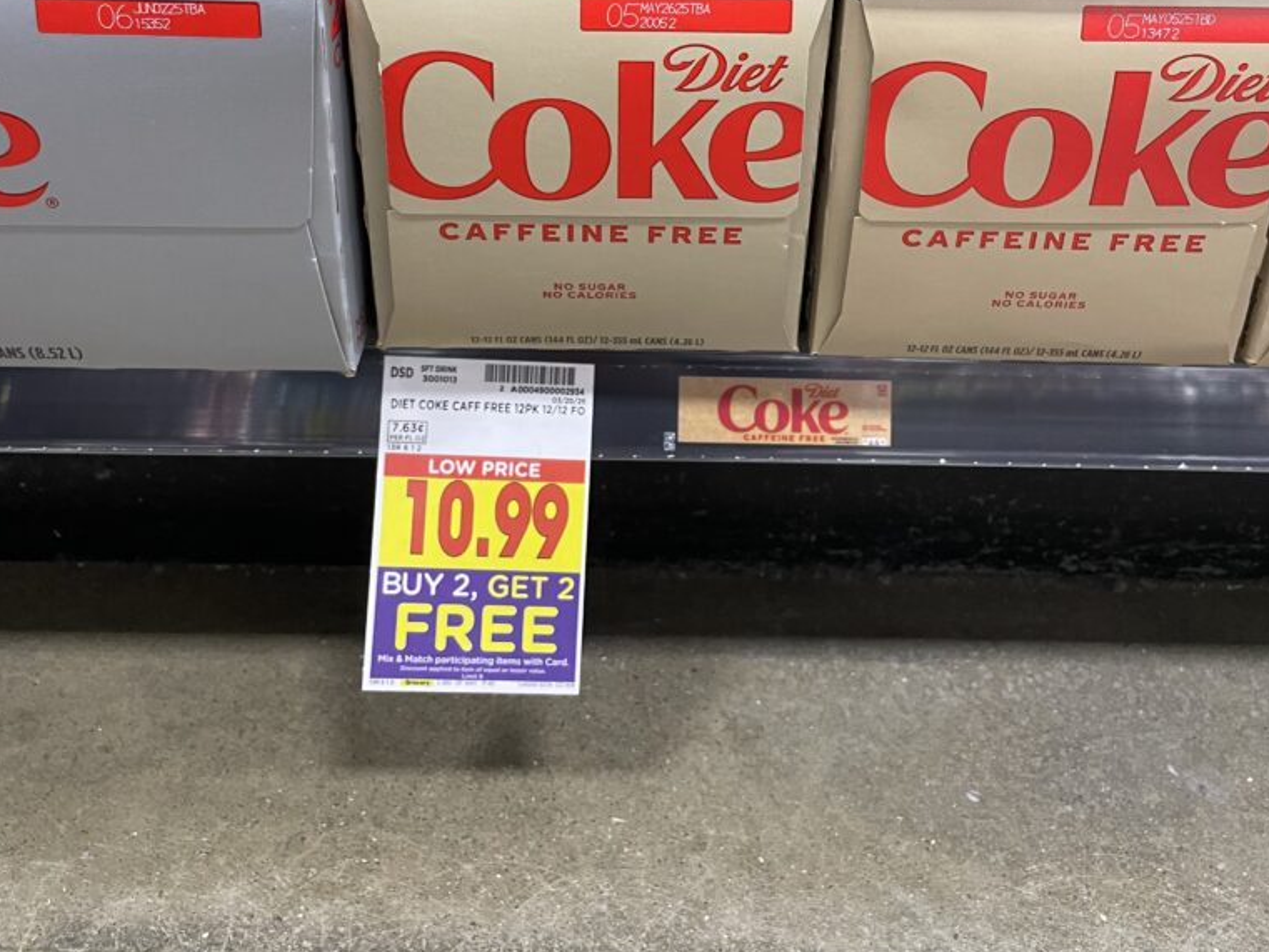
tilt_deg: -27.0
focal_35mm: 35
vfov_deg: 38.2
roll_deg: +0.1
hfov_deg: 52.6
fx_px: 1283
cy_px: 112
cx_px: 635
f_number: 1.6
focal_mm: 4.2
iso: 200
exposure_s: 1/60
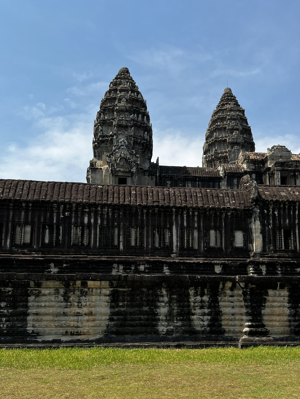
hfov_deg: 41.7
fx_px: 393
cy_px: 238
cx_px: 167
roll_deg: +0.0
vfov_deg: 53.6
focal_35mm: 34
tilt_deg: +10.4
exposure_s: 1/3460
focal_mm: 5.7
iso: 50
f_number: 1.5
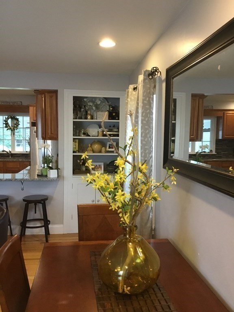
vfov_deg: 58.4
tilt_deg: -4.3
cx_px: 117
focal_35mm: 31
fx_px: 279
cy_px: 156
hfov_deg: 45.4
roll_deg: -1.8
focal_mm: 3.3
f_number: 2.4
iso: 160
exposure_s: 1/30
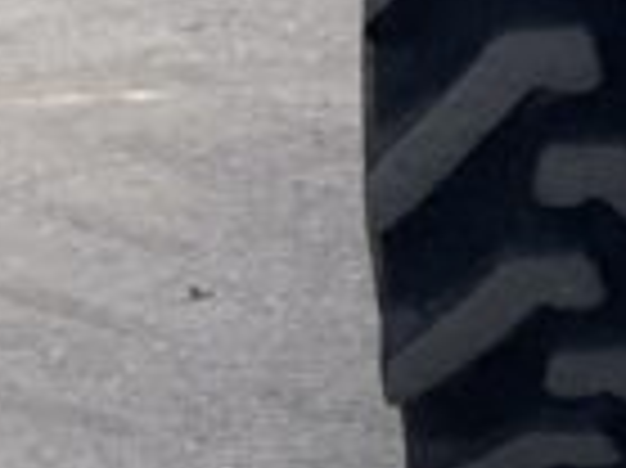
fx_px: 3867
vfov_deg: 6.7
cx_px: 1946
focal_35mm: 214
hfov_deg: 7.9
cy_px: -540
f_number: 1.8
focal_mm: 3
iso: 16
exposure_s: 1/1055
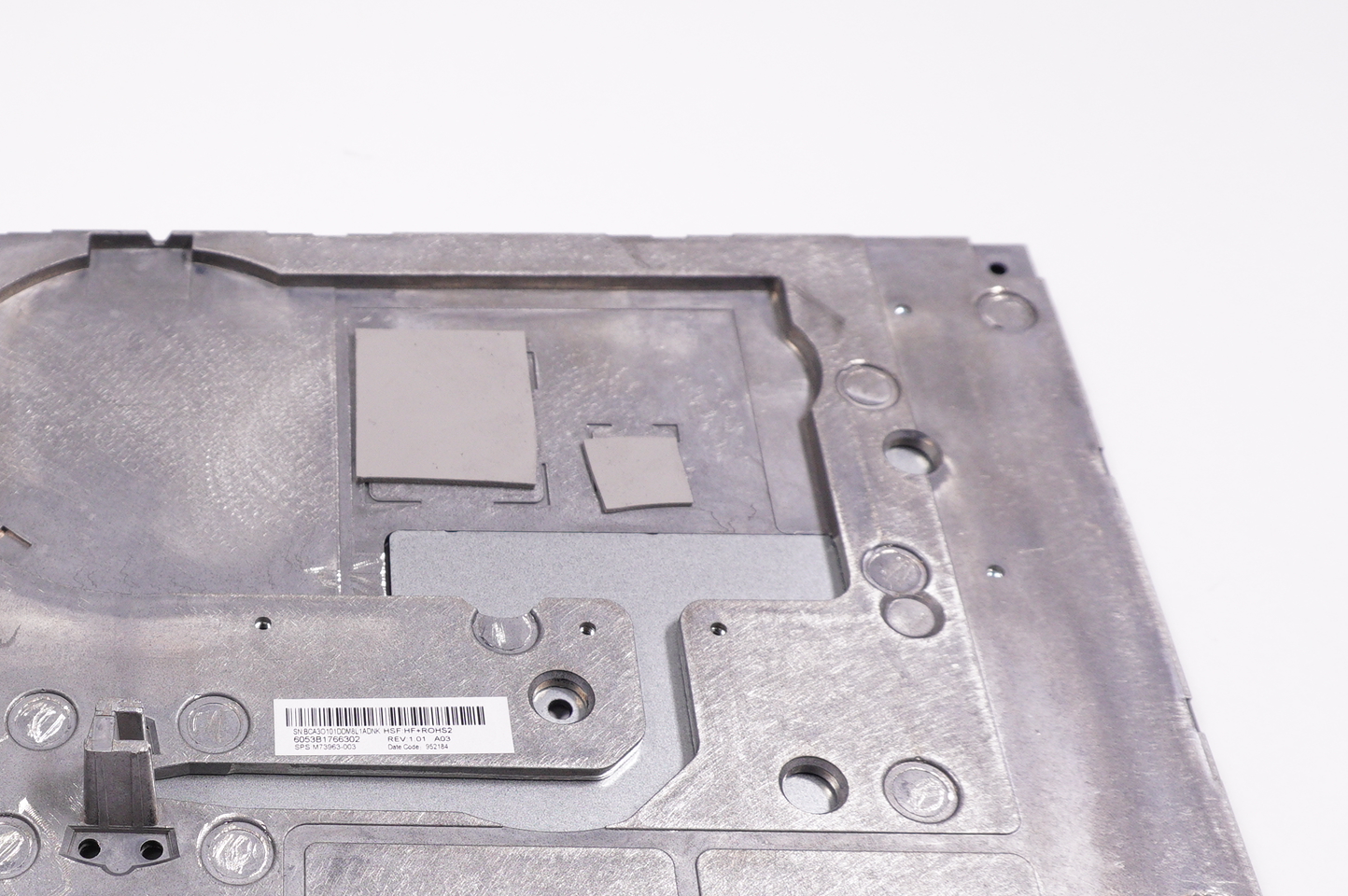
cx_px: 158
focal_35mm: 50
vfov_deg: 26.8
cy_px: 588
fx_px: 1870
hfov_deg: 37.3
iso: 500
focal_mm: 16
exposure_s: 1/250
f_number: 5.6
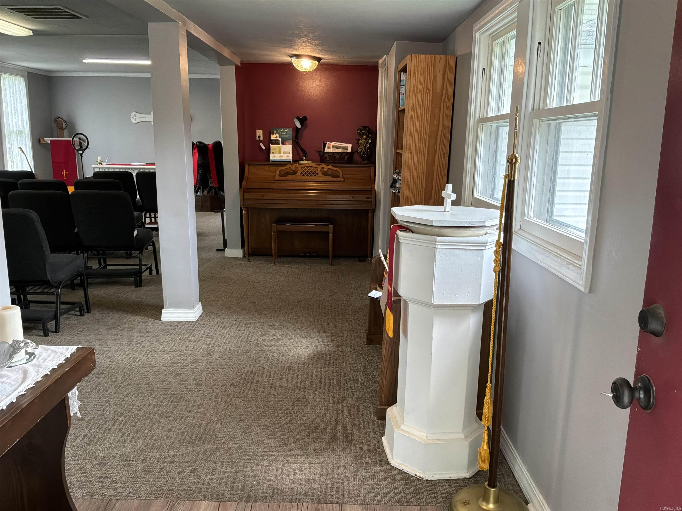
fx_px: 552
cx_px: 341
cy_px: 256
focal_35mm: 28
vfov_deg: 49.7
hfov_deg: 63.4
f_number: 1.8
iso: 125
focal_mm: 3
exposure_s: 1/120
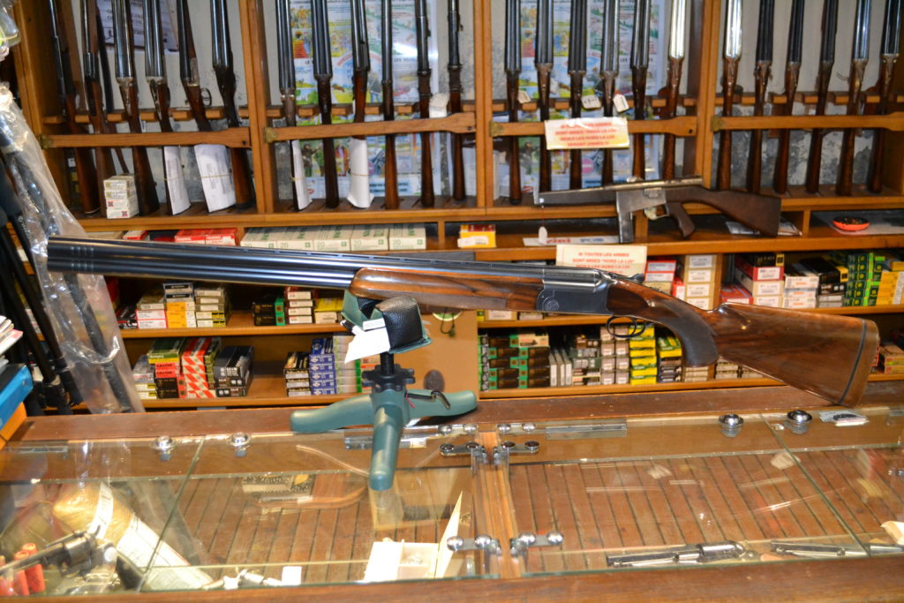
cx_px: 452
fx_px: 904
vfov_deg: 36.9
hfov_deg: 53.1
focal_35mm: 36
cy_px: 302
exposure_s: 1/60
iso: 2500
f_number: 4
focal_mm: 24
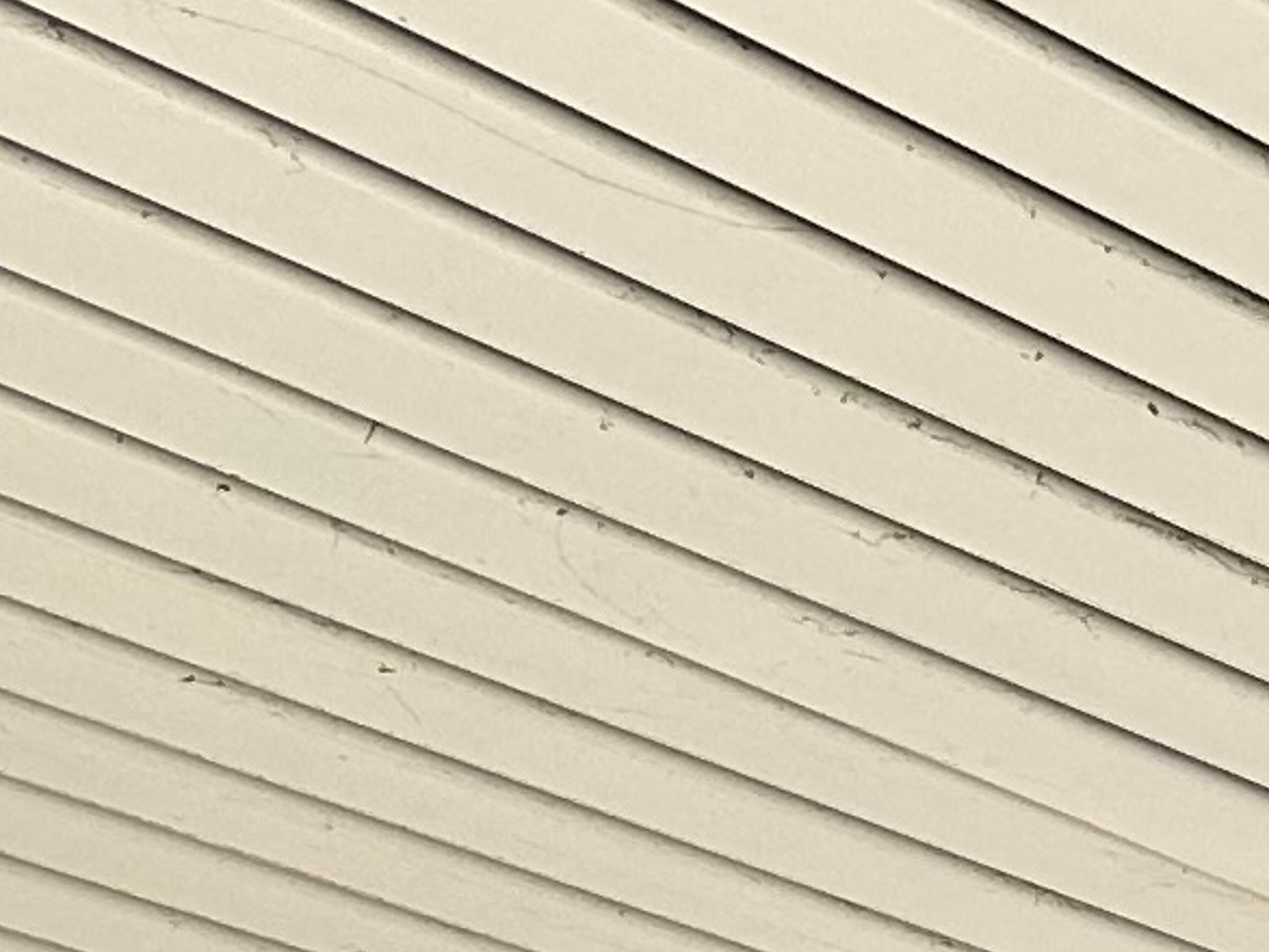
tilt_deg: +0.0
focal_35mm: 165
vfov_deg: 7.6
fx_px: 6051
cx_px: 3266
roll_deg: +0.3
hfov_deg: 10.1
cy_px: 3031
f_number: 1.78
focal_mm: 6.86
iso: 80
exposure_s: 1/580
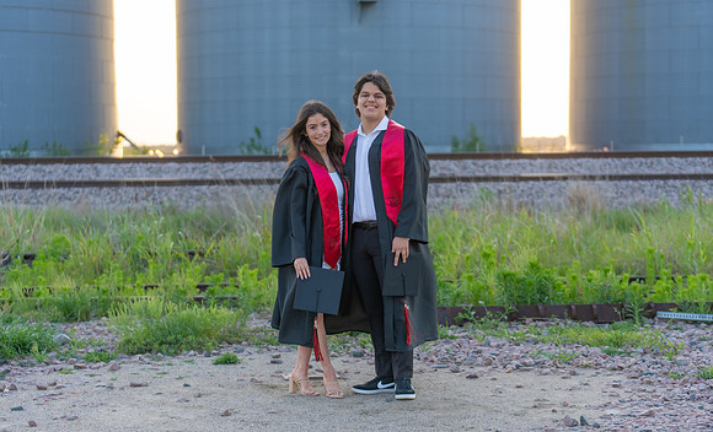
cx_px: 360
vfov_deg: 16.7
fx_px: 1476
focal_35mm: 77
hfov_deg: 27.2
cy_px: 239
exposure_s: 1/320
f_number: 2.8
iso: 160
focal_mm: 70
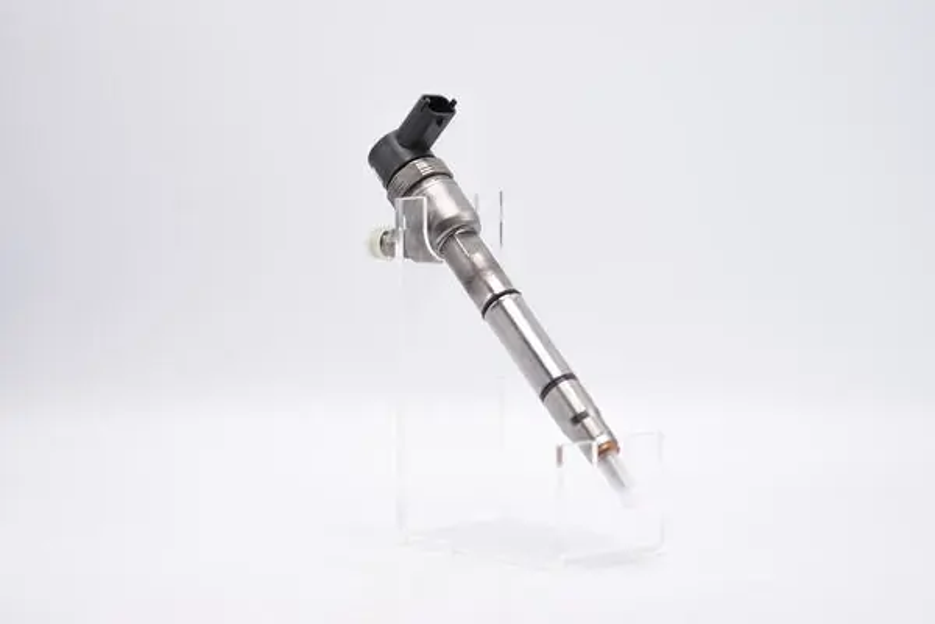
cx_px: 468
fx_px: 3506
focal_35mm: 135
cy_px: 312
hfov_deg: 15.2
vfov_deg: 10.2
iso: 100
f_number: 3
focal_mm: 90
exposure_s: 1/200
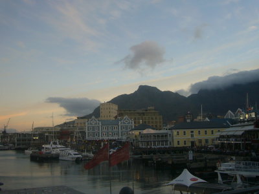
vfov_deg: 35.1
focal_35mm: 41
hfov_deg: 45.8
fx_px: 307
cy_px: 97
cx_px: 130
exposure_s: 1/100
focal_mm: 4.9
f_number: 2.9
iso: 80
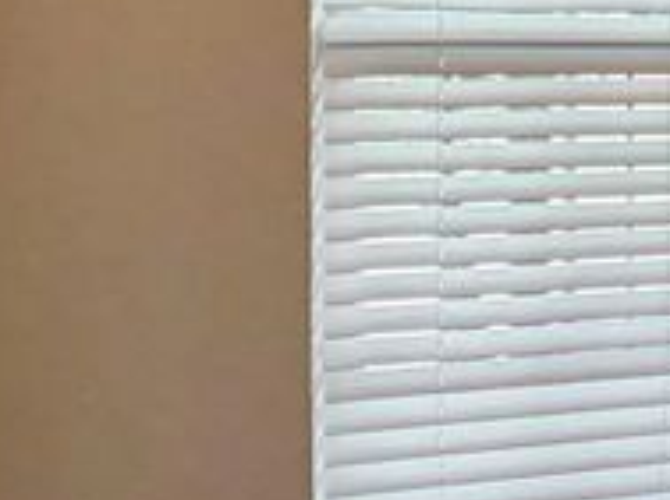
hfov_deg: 18.1
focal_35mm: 76
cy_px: 39
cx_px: 1319
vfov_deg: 18.9
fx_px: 1468
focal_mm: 2.22
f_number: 2.2
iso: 250
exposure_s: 1/120
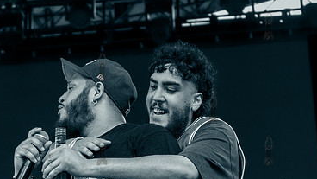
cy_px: 139
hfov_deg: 15.6
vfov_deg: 8.8
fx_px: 1160
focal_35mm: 138
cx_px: 127
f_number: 3.5
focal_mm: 55
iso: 5000
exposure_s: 1/320
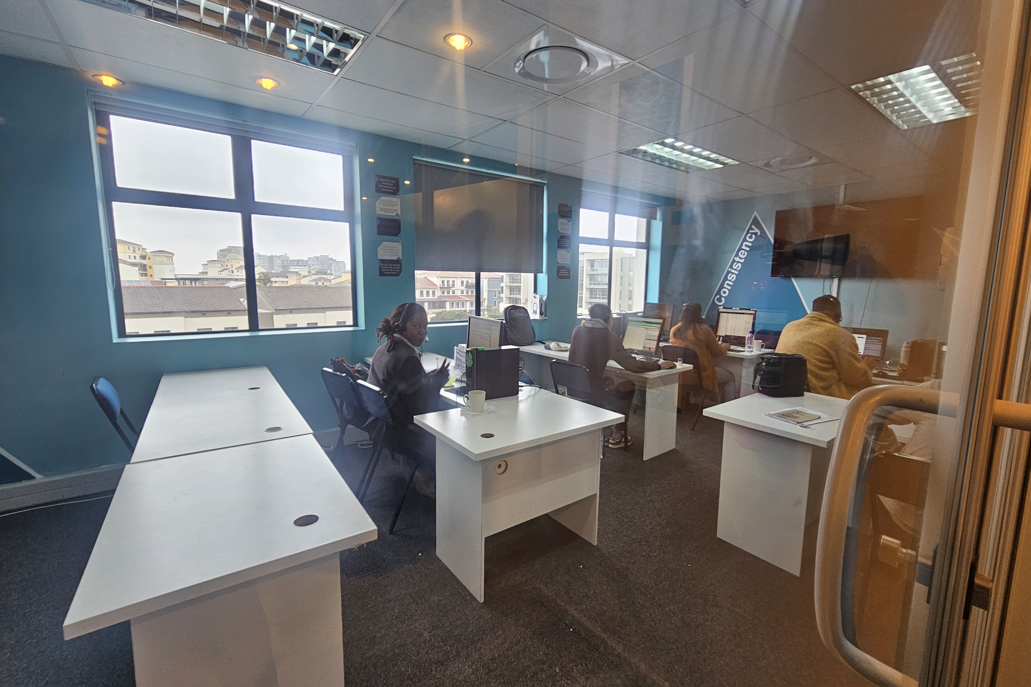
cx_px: 531
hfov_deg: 104.2
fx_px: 401
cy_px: 331
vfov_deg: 81.2
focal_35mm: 14
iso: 100
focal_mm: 2.2
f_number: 2.2
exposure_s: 1/50
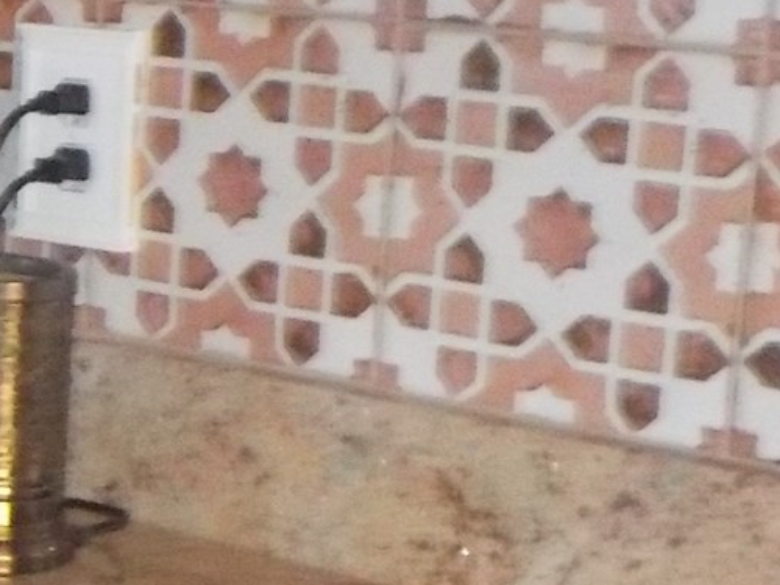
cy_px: 320
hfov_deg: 14.3
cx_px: -591
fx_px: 2772
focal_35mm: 123
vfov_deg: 12.0
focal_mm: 4.1
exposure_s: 1/15
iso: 720
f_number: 3.3
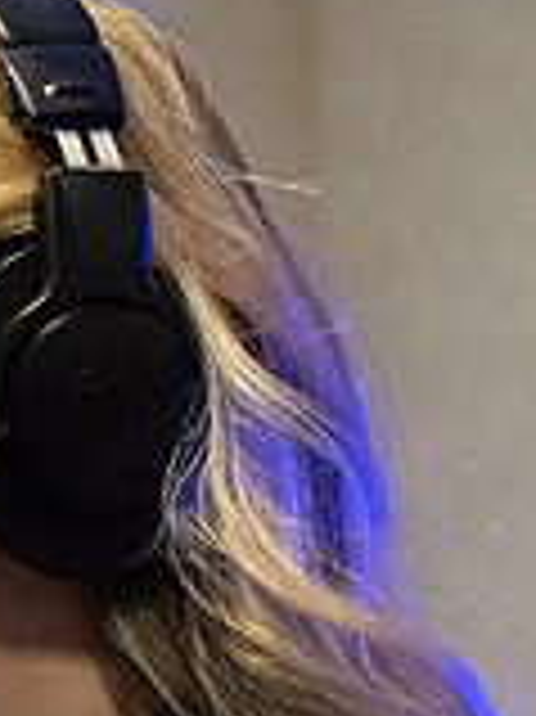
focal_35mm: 312
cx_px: -631
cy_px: 700
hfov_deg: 4.7
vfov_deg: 6.3
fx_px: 6450
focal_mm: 89
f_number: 2.8
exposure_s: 1/125
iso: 1250
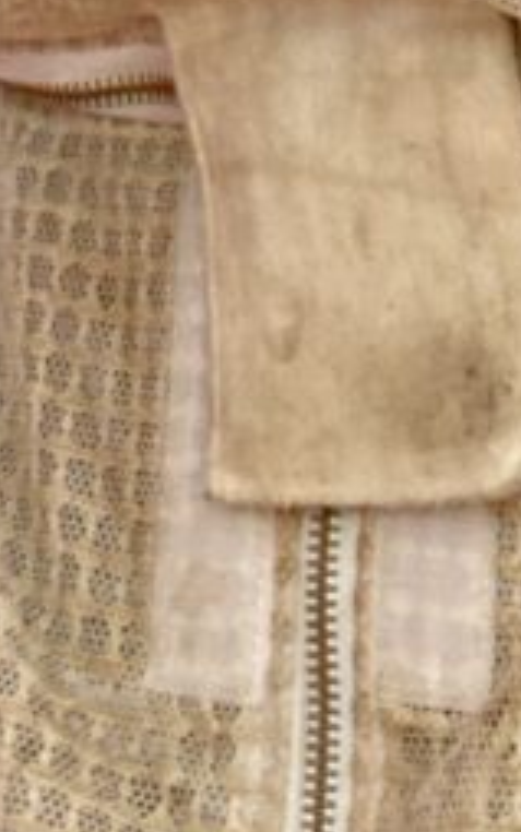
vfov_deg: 14.2
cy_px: -704
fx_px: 2905
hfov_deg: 10.0
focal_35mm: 128
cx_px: -193
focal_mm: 2.71
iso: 125
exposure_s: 1/60
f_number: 2.2
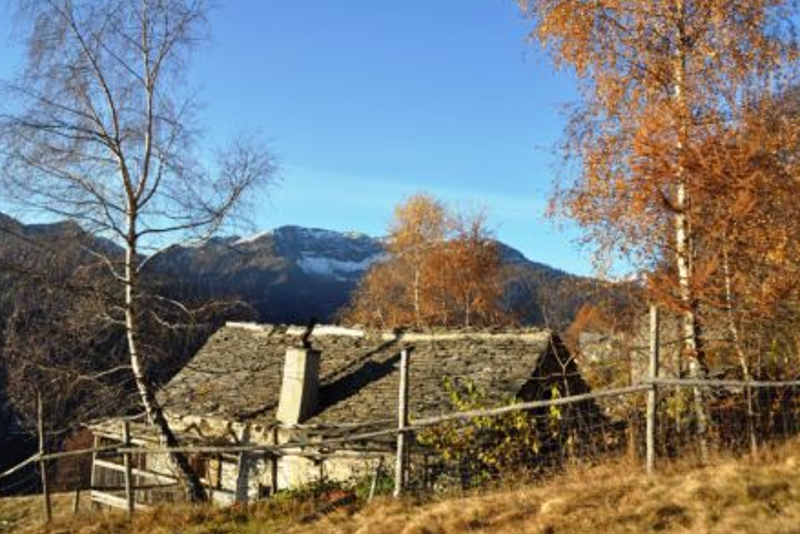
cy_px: 264
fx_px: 756
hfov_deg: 55.8
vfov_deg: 38.9
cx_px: 392
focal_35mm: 34
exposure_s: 1/250
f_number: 8
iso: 200
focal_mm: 22
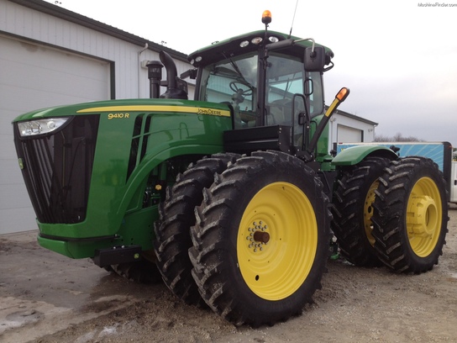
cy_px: 172
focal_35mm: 35
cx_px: 228
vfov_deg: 40.7
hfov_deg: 52.6
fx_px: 462
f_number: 2.4
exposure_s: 1/657
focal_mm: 4.28
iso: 50
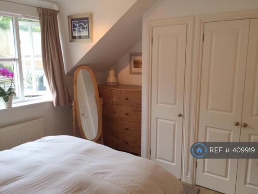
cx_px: 129
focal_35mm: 29
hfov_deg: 61.7
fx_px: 216
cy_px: 97
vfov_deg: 48.2
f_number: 2.2
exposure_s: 1/60
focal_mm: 4.15
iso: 40
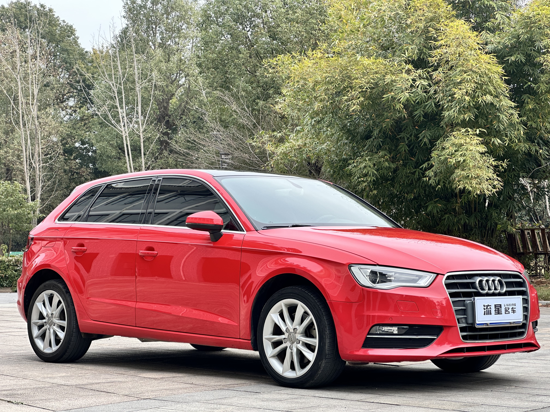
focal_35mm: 77
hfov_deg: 25.3
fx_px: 1223
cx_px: 275
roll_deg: +0.4
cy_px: 206
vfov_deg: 19.1
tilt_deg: +1.7
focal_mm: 9
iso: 32
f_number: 2.8
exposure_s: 1/129
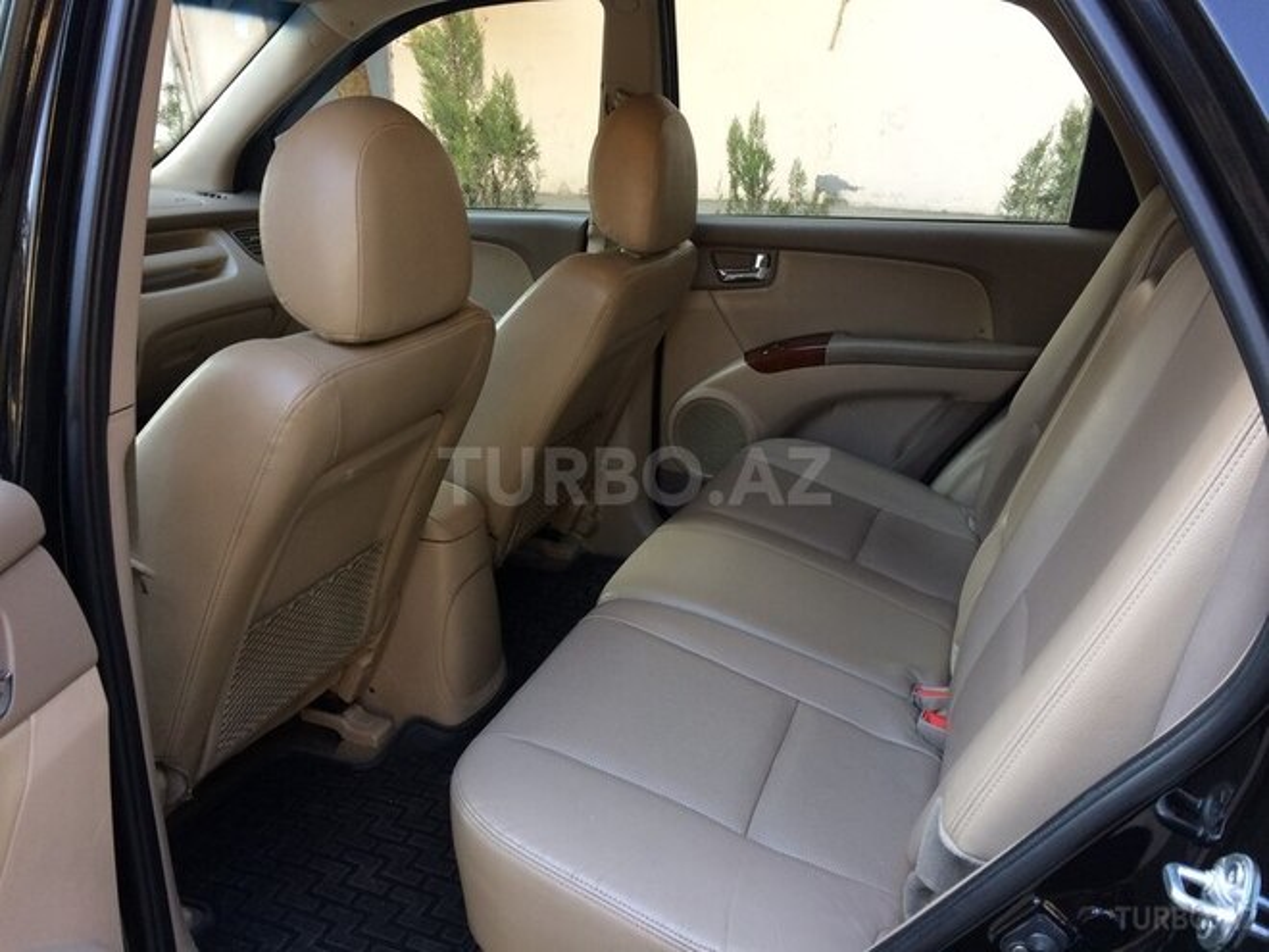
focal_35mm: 29
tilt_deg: -21.9
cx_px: 634
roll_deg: -1.5
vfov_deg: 48.2
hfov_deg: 61.7
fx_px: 1063
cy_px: 476
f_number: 2.2
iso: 32
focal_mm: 4.15
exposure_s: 1/33
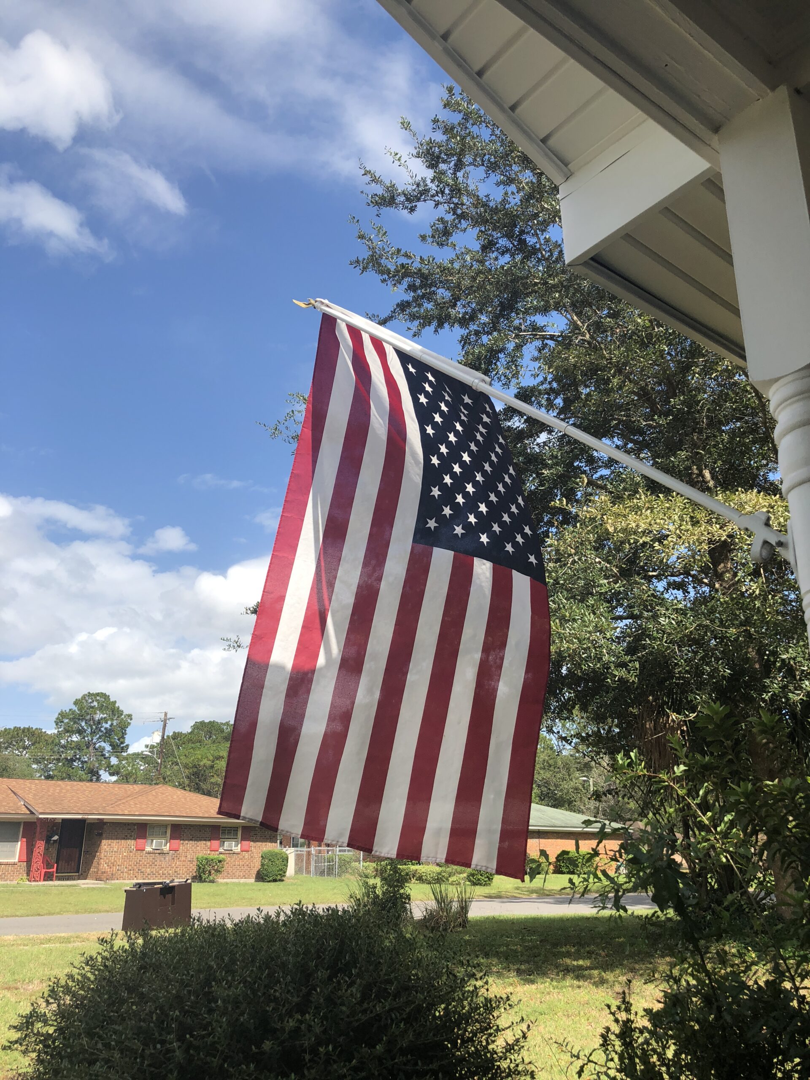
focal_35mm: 29
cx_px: 405
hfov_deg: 48.2
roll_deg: +0.0
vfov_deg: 61.7
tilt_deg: +20.1
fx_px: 905
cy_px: 540
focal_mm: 3.99
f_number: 1.8
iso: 20
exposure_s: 1/1389
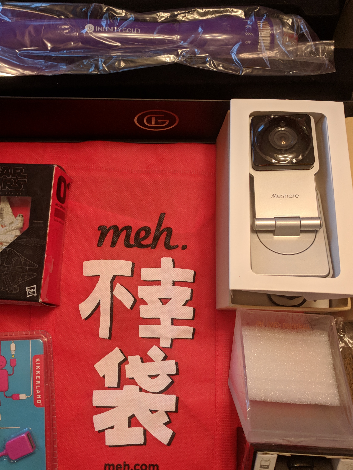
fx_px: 476
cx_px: 148
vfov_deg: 52.6
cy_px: 220
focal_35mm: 35
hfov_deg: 40.6
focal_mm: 4.67
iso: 387
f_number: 2
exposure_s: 1/60
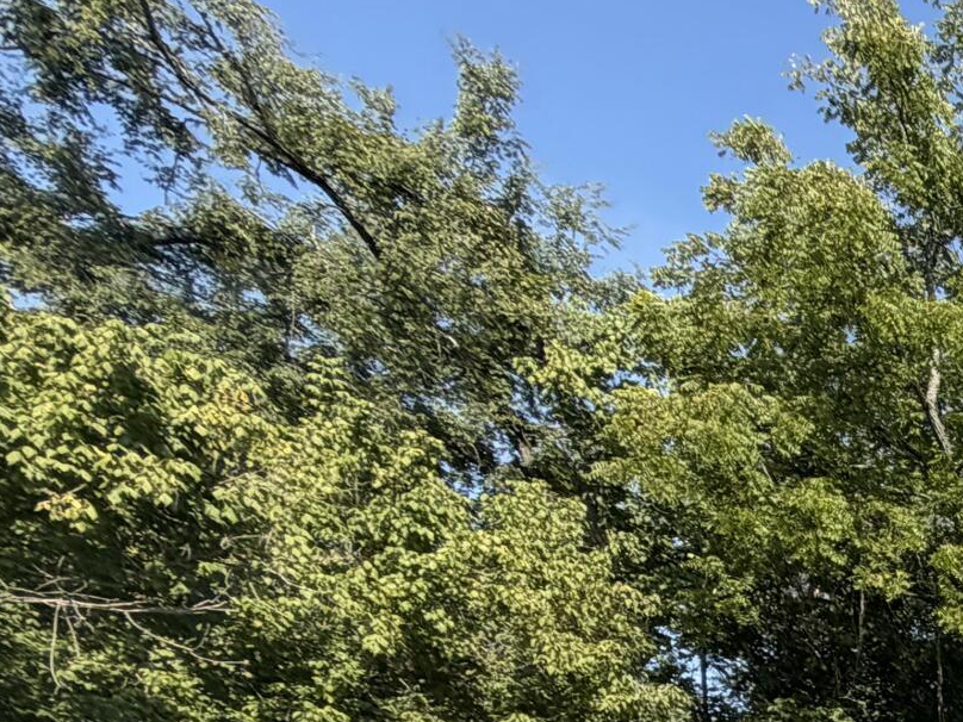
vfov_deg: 23.1
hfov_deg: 22.8
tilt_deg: -4.6
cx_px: 1688
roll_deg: -0.9
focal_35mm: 52
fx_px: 1447
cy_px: 1059
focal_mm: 2.22
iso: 40
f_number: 2.2
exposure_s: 1/770
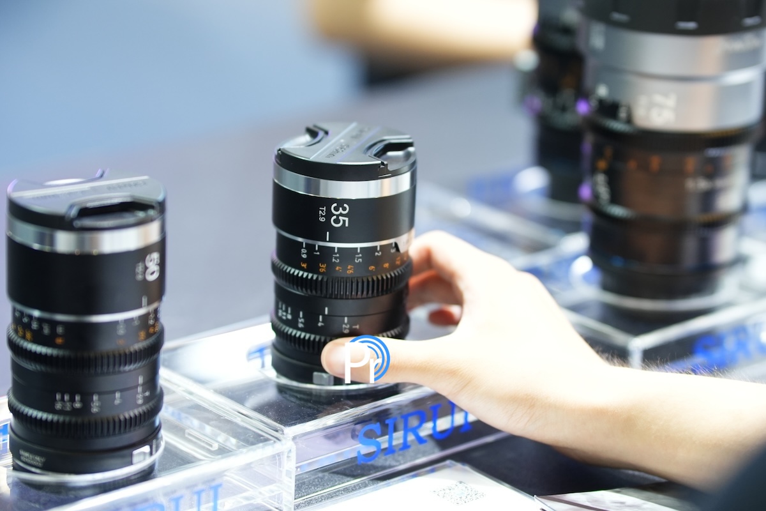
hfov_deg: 16.1
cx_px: 383
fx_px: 2702
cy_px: 256
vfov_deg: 10.8
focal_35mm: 127
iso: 800
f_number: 2
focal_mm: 85
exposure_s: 1/160
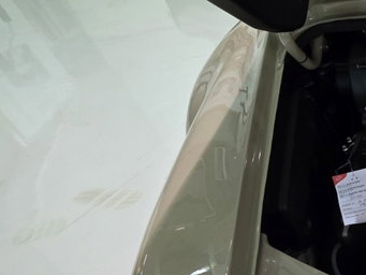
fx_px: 412
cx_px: 525
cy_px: 220
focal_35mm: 39
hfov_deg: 30.8
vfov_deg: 35.6
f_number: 1.9
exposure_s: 1/60
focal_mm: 2.2
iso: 400
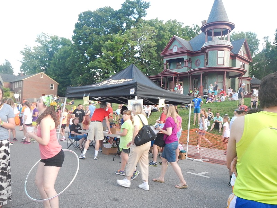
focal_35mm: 28
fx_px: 224
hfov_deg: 63.4
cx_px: 138
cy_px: 104
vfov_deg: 49.7
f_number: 3.9
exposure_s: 1/80
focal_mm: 5
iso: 400
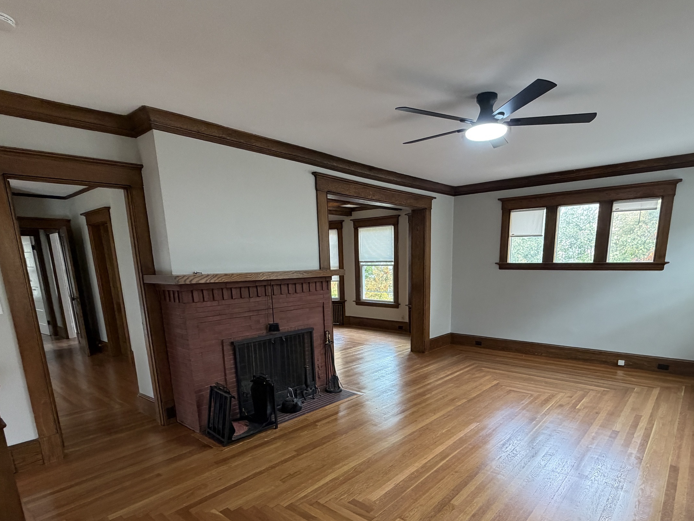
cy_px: 352
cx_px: 389
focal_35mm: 20
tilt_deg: -13.3
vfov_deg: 64.1
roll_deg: +0.8
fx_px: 401
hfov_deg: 81.4
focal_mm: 2.22
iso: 320
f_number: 2.2
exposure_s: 1/121
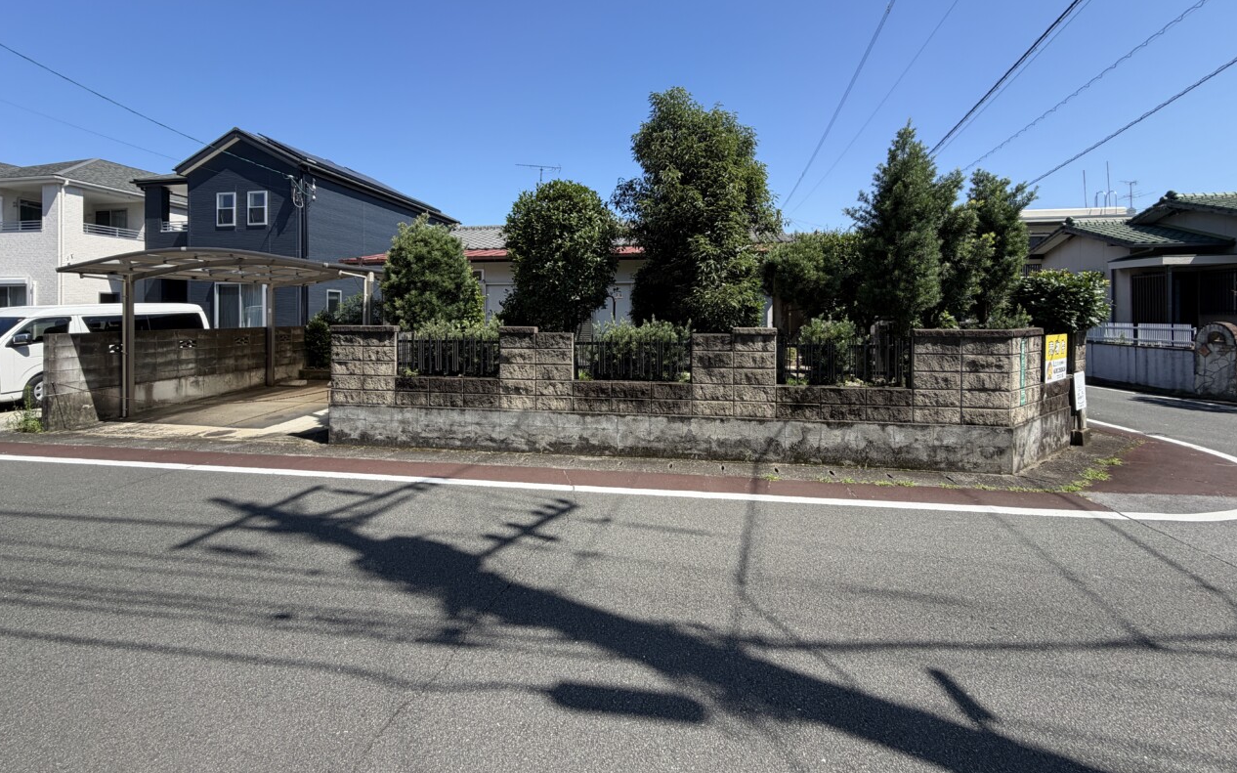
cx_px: 617
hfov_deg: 101.5
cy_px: 311
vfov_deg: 74.0
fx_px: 506
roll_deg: +0.8
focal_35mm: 15
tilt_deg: +0.3
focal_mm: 2.22
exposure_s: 1/770
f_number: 2.2
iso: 32
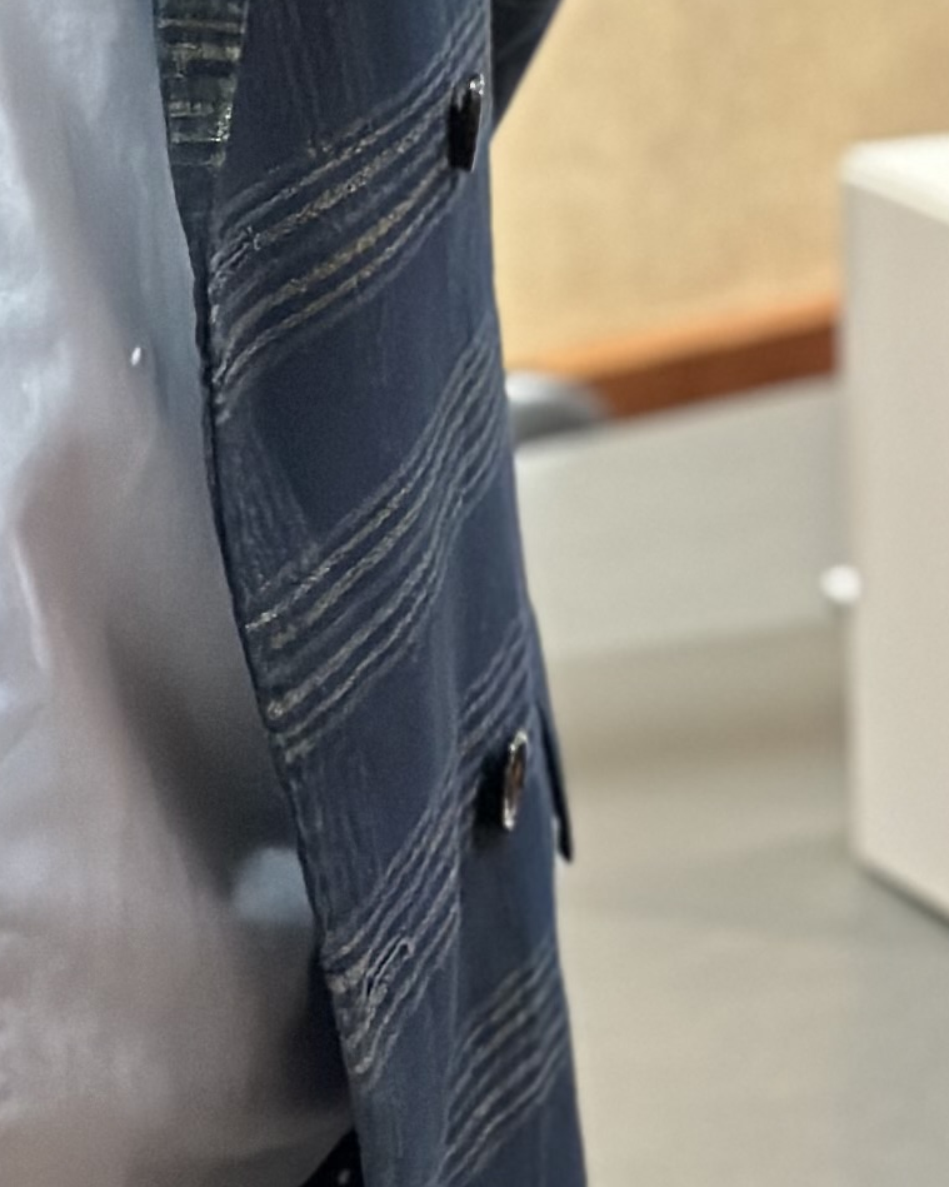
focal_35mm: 199
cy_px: -993
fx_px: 6988
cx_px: 358
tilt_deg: -3.6
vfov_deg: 9.2
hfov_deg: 7.8
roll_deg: +0.4
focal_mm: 6.86
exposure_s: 1/40
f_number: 1.78
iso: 400
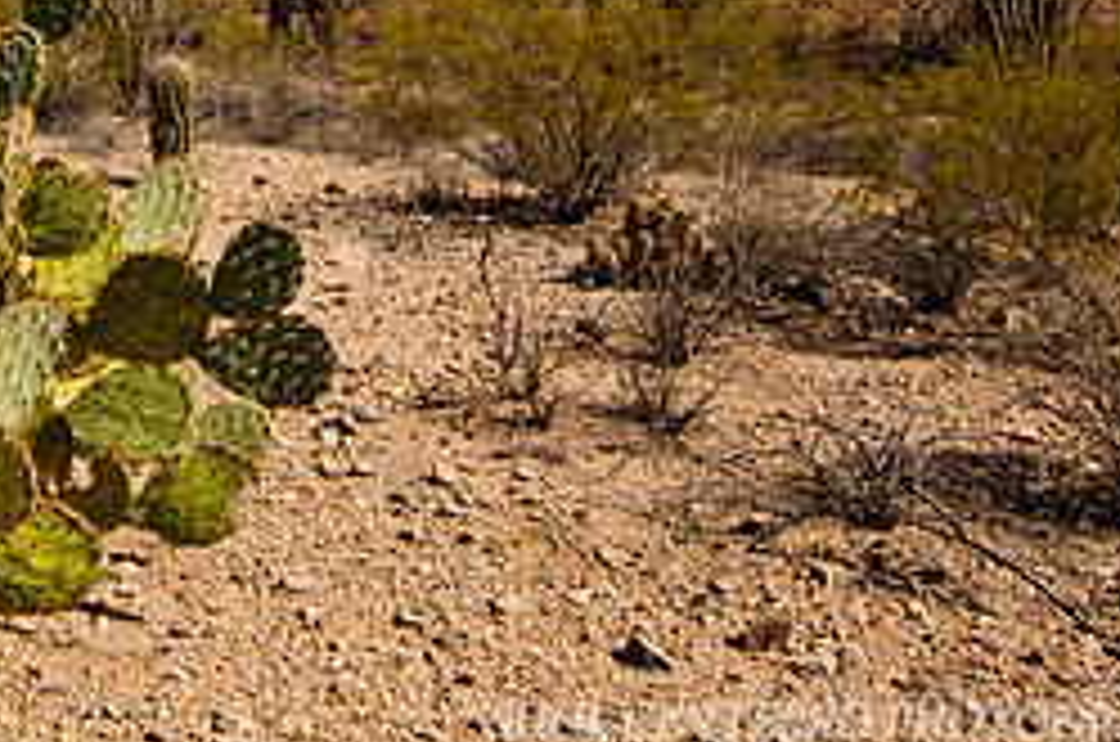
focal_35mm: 56
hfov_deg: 32.5
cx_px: -27
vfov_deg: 23.0
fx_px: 1739
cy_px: -25
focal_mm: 16
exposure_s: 1/45
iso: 125
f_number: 19
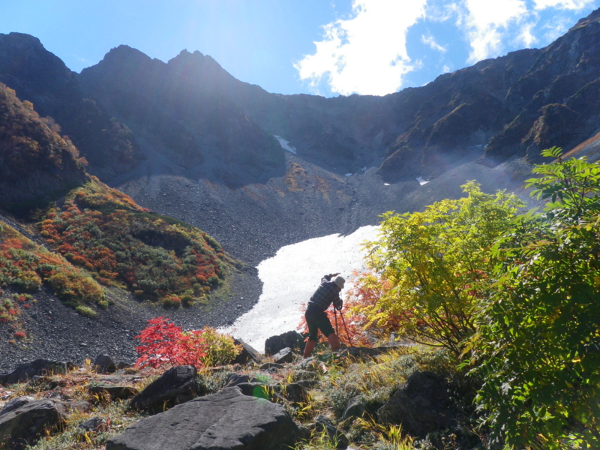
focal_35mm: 35
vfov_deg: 40.7
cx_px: 300
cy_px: 225
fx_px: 607
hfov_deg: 52.6
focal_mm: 6.2
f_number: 6.3
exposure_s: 1/200
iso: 64
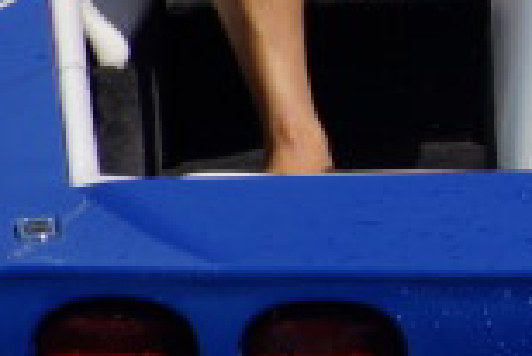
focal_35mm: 2338
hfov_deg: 0.9
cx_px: 964
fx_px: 34582
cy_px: -17
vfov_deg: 0.6
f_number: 8
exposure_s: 1/500
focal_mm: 250
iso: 100
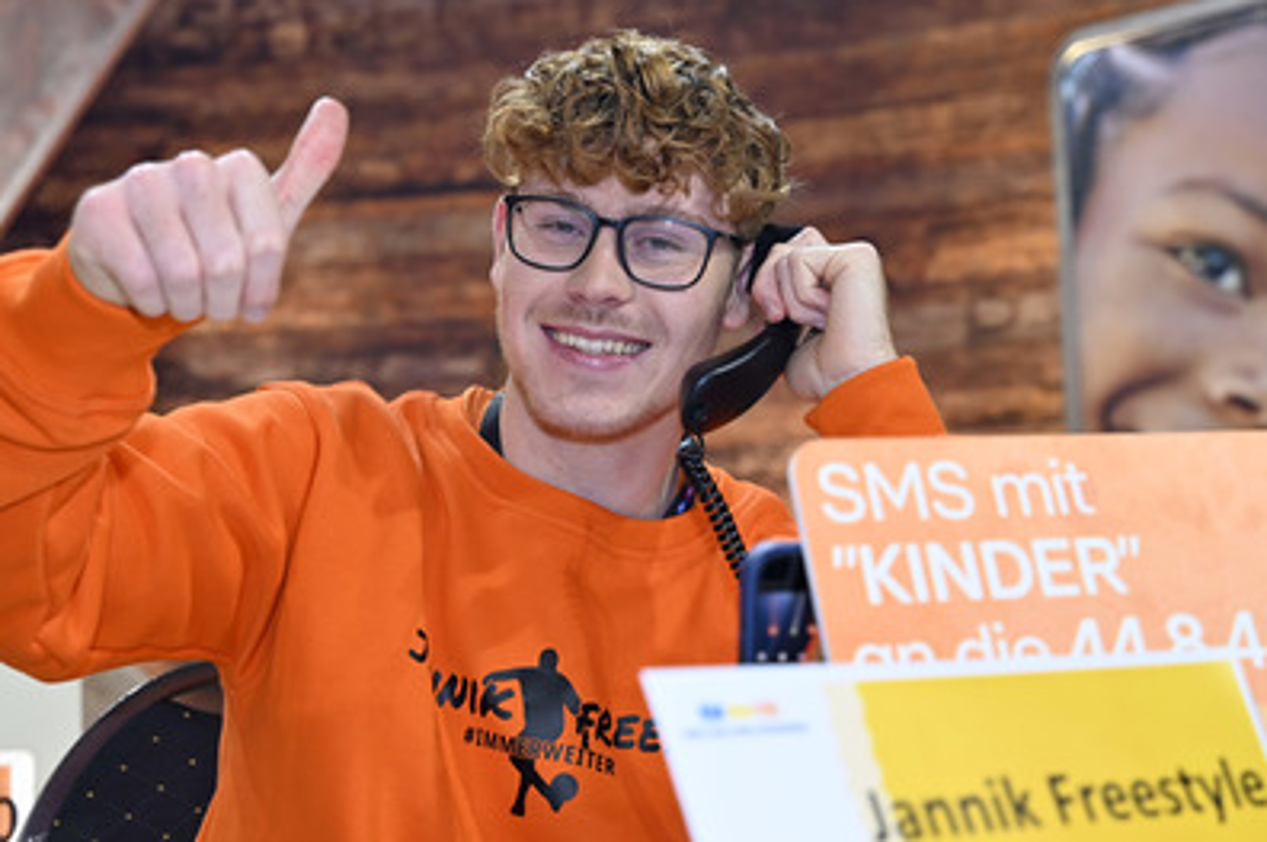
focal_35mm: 57
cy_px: 435
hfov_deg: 35.1
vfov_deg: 23.7
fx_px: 2004
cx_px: 568
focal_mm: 50
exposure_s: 1/200
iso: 1000
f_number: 4
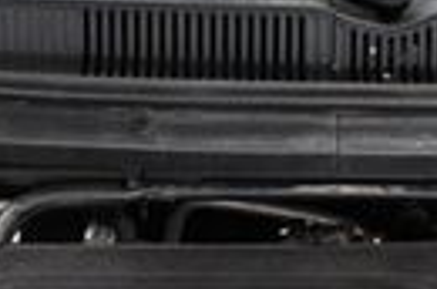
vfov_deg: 9.9
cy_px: 470
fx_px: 1611
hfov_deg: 15.4
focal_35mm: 133
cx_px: 282
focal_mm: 18
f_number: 3.5
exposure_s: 1/100
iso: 3200
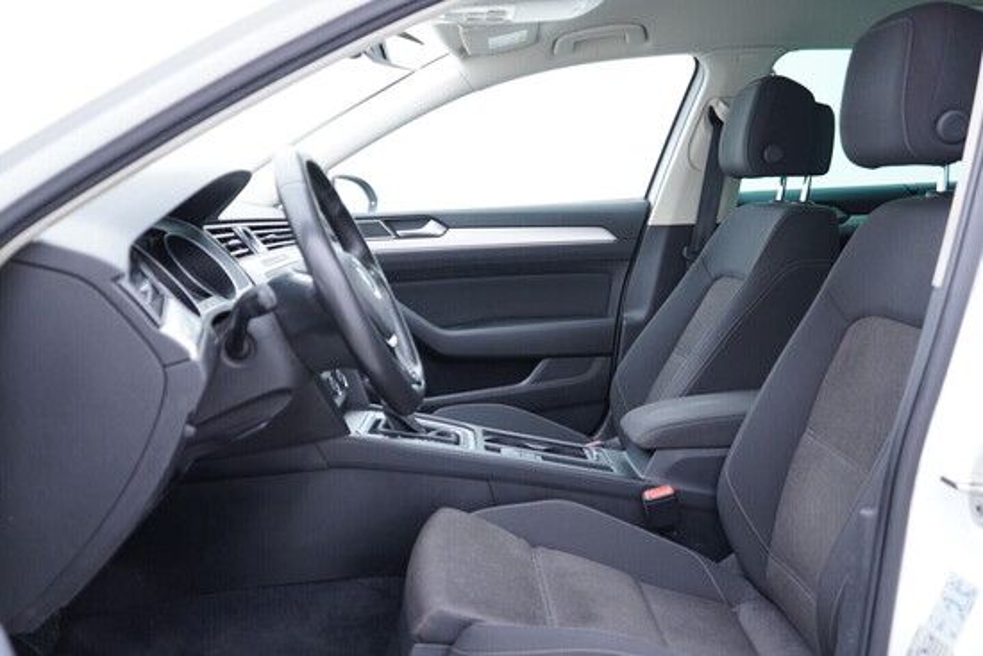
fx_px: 983
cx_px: 492
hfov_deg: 53.1
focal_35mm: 36
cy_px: 328
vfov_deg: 36.9
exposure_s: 1/40
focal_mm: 24
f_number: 2.8
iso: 320
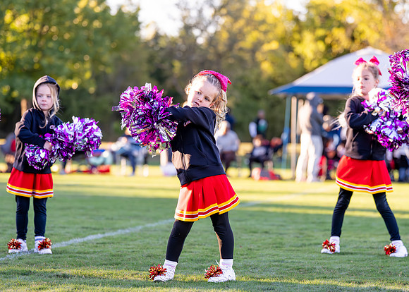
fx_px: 1495
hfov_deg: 15.6
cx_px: 208
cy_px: 163
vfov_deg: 11.2
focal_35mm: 129
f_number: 2.8
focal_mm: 107
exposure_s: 1/3200
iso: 1600
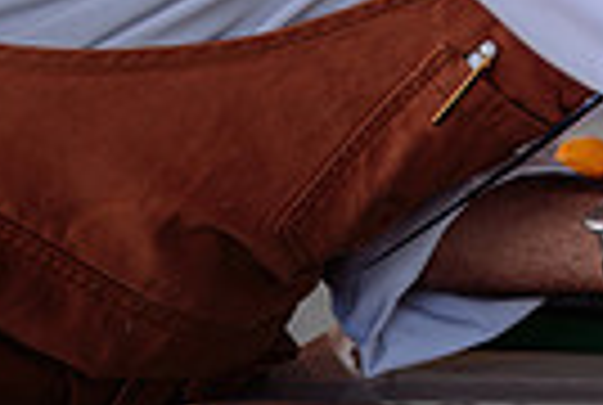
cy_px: -83
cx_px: 1161
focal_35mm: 180
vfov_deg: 7.6
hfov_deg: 10.6
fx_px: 3022
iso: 100
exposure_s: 1/100
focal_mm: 41
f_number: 2.8
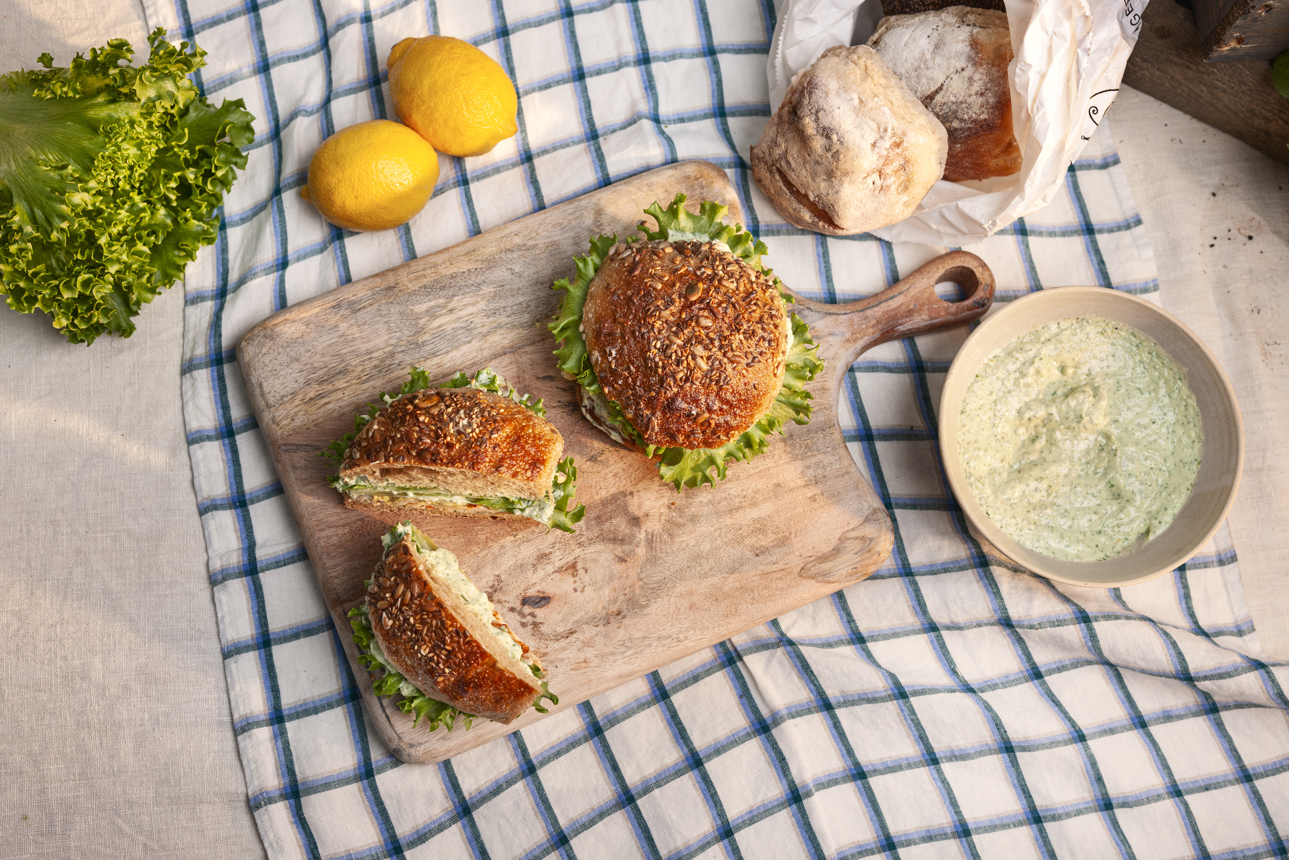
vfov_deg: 29.9
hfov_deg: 43.6
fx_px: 1611
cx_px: 644
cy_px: 430
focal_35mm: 45
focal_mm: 45
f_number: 6.3
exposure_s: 1/500
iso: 400
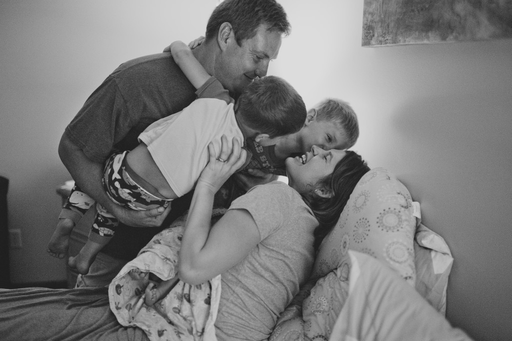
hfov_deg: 54.5
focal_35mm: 35
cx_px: 256
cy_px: 170
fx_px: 497
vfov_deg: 37.8
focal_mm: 35
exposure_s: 1/200
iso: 4000
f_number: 1.4
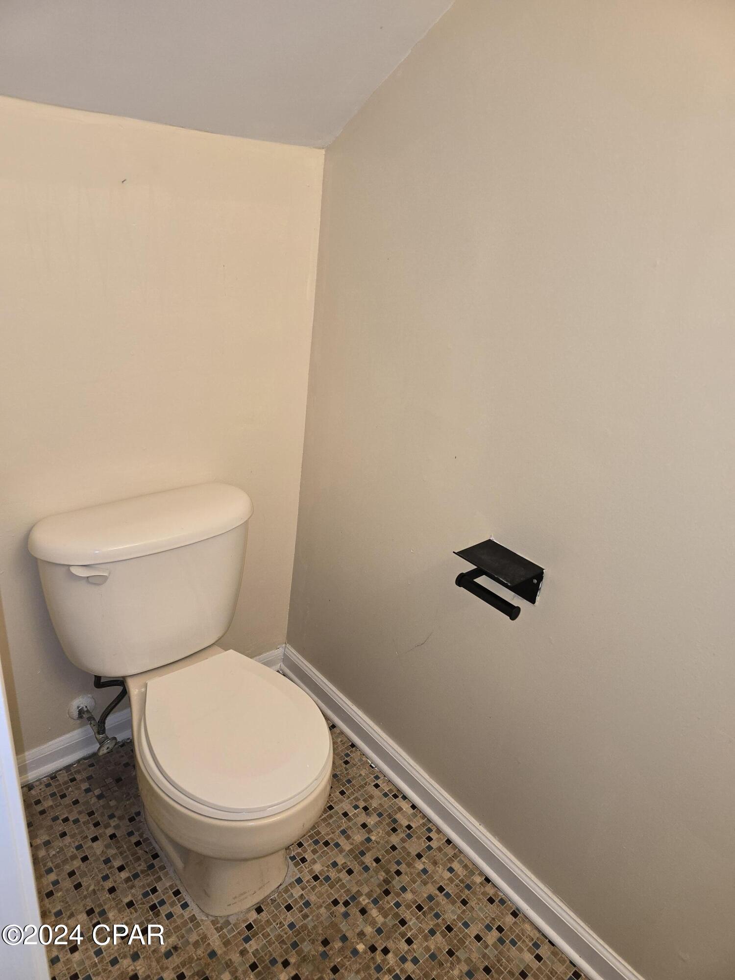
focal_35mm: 23
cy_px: 490
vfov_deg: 73.9
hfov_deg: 58.9
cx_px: 368
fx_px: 651
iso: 64
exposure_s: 1/60
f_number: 1.7
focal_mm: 6.3
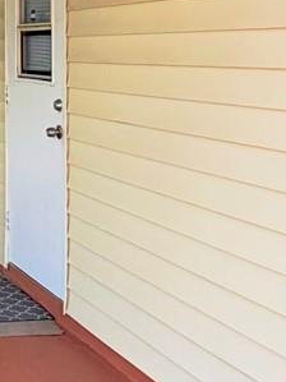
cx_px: -194
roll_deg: +0.5
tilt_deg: -0.9
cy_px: 56
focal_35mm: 75
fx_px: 827
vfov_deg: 25.4
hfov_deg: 16.9
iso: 32
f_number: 2.2
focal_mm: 2.22
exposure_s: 1/770
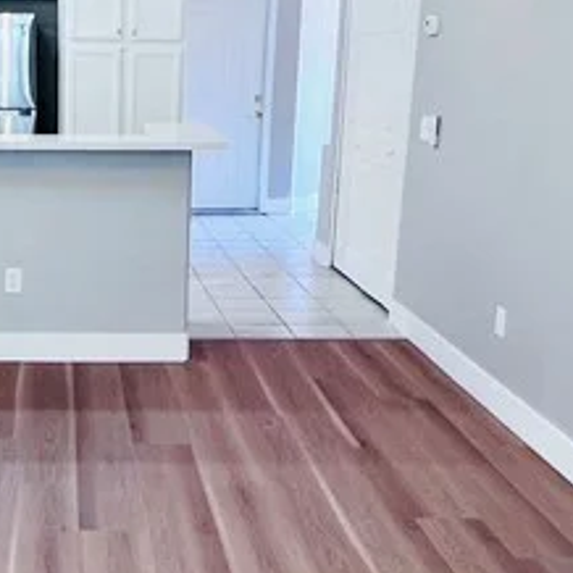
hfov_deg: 30.6
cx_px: 87
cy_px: 334
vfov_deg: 31.6
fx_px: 1011
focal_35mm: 54
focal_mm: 1.57
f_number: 1.8
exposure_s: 1/60
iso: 160
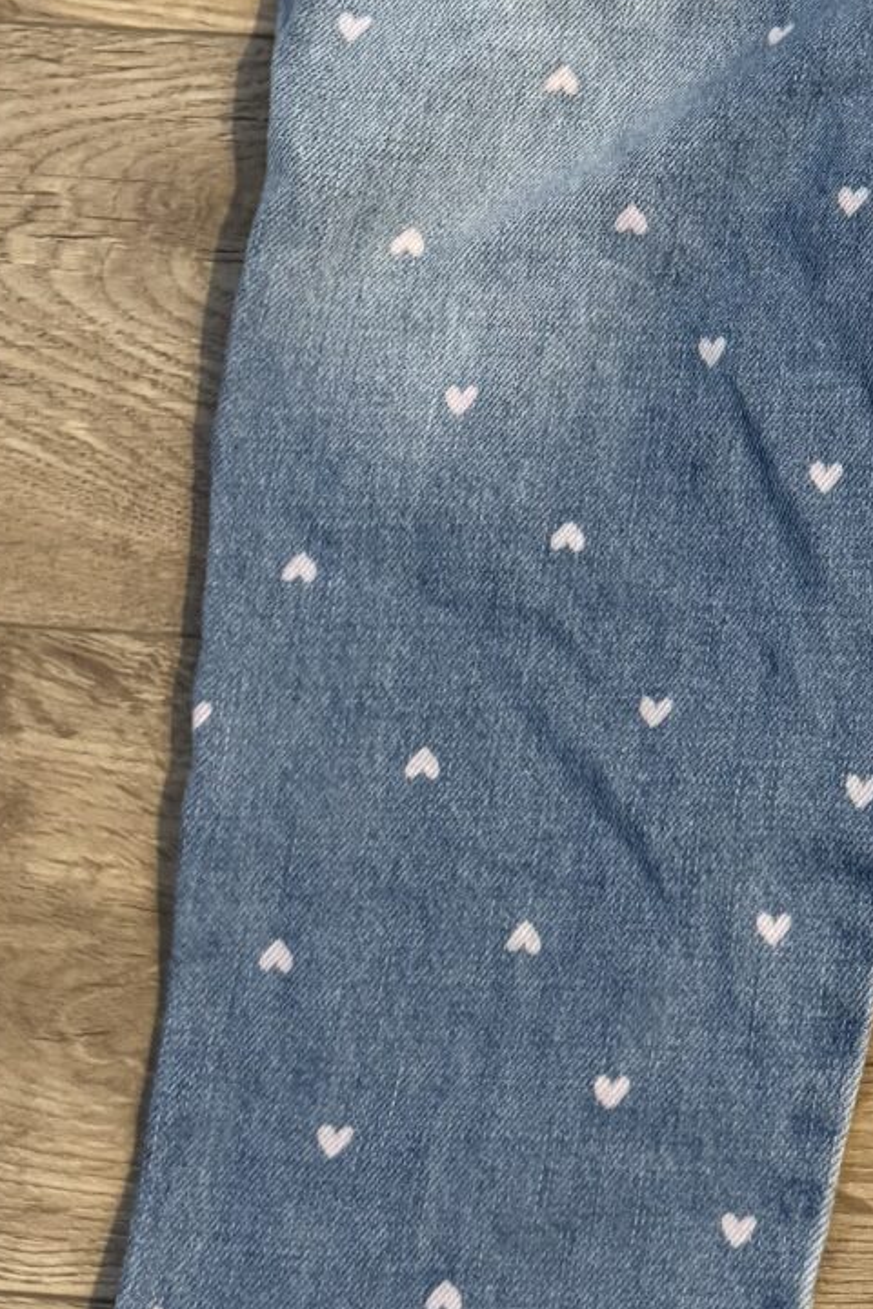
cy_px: 145
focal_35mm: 71
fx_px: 2582
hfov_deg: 18.4
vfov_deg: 27.5
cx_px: 966
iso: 640
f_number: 1.78
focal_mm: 6.76
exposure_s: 1/60
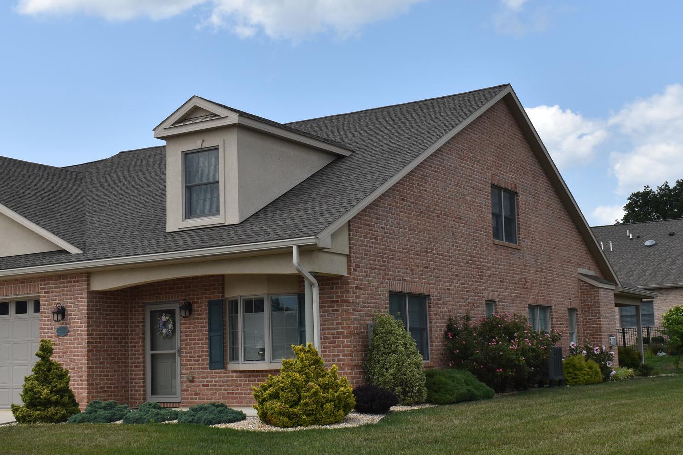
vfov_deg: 25.1
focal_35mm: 54
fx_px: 1024
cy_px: 211
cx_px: 338
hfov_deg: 36.9
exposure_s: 1/200
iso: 100
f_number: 11
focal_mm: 24
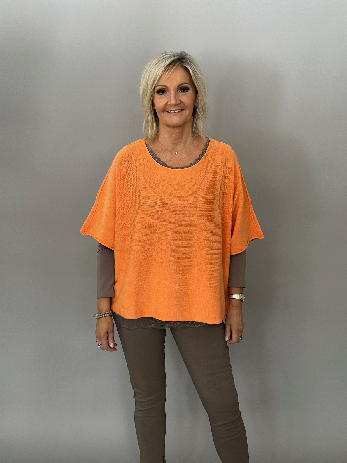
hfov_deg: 30.3
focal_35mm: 48
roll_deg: -1.0
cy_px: 232
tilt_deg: -8.5
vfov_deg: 39.7
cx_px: 174
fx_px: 642
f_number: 1.78
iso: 640
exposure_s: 1/33
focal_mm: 6.86
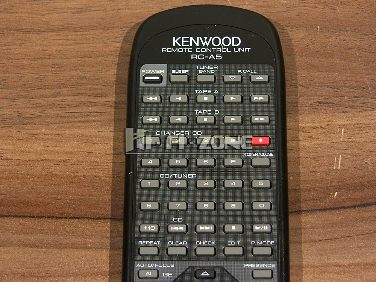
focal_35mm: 85
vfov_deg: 17.4
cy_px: 141
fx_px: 923
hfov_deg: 23.0
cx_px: 188
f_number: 3.2
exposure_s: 1/100
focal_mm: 22
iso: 50
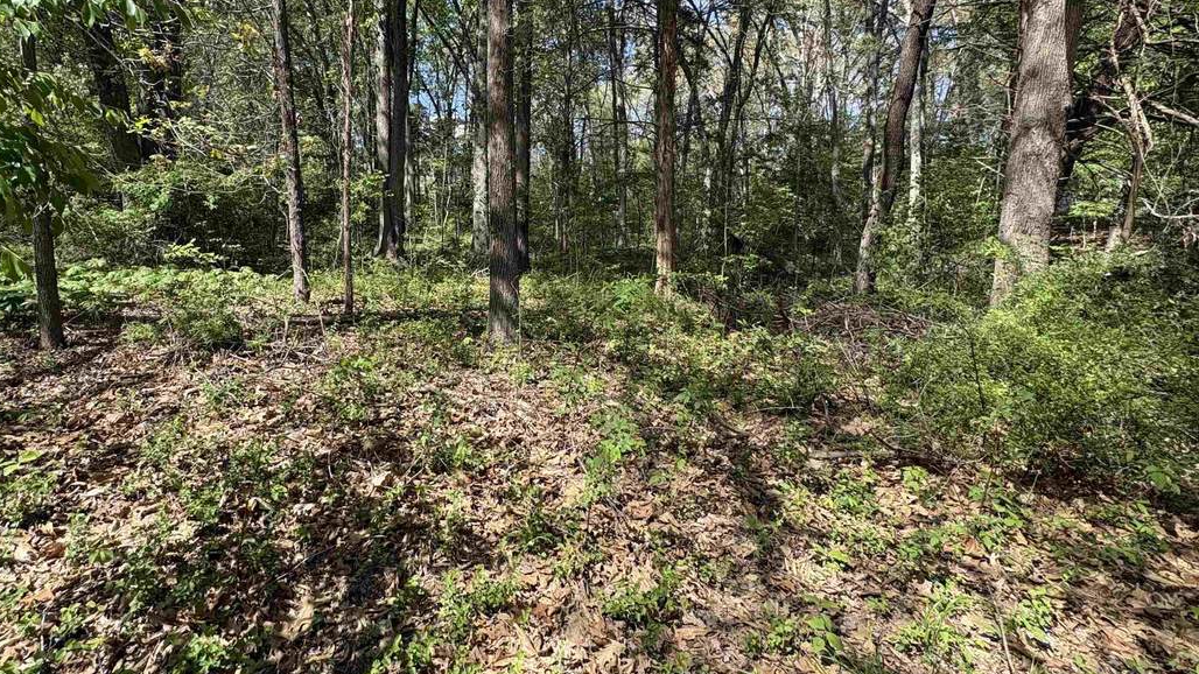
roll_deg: +1.3
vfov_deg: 57.9
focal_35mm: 19
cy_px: 272
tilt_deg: -2.0
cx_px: 490
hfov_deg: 88.6
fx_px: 604
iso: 40
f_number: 2.2
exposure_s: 1/508
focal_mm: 2.22
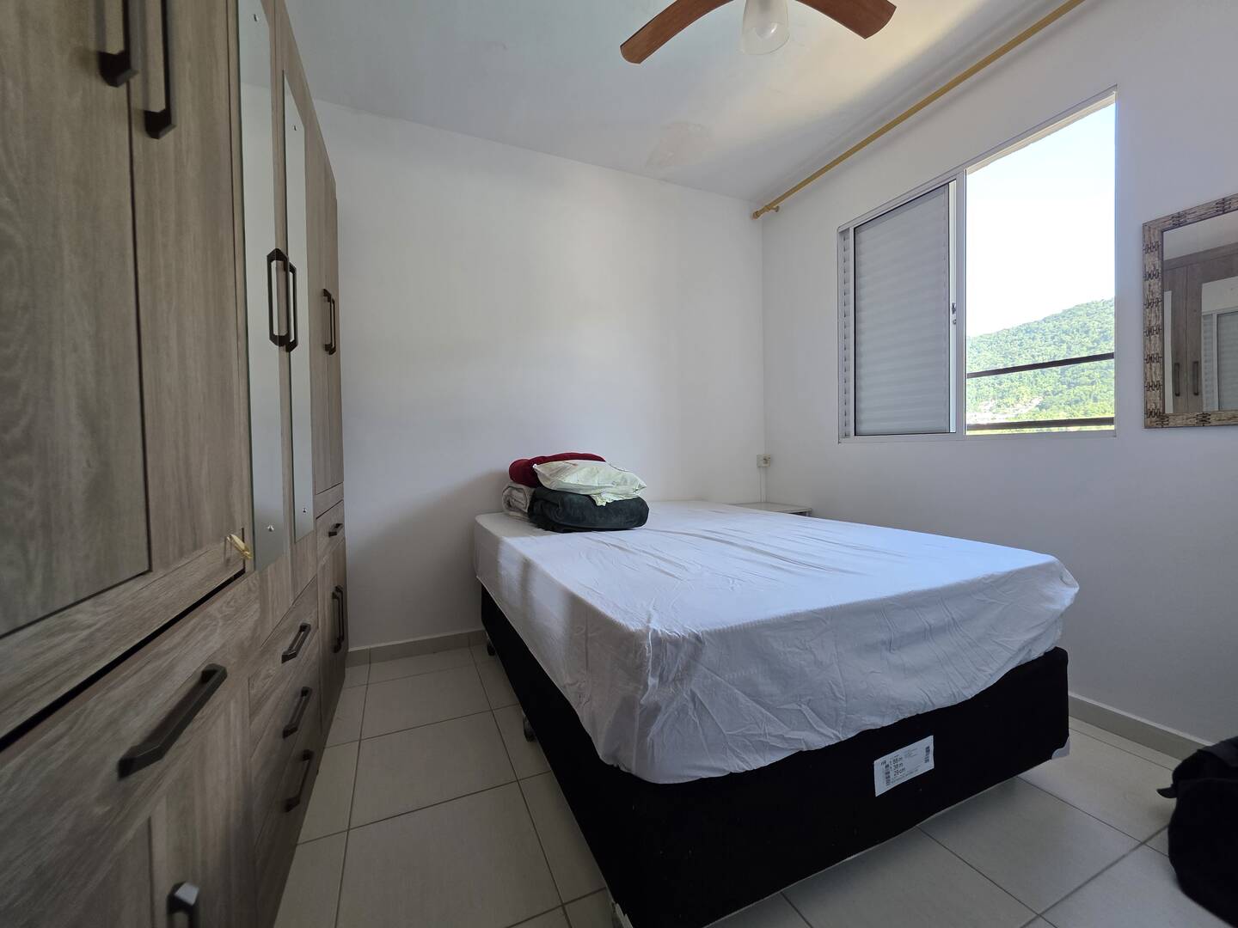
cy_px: 464
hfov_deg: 106.2
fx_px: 465
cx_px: 619
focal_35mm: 13
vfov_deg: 89.9
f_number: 1.9
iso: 125
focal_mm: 2.2
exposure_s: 1/120
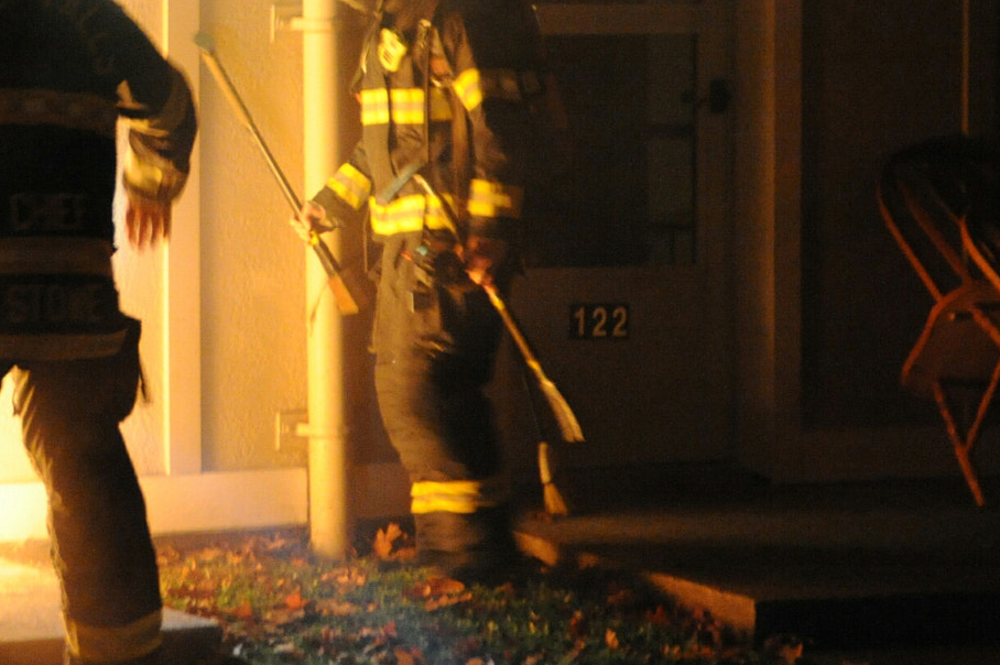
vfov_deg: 7.4
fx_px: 5135
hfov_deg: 11.0
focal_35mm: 185
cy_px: 163
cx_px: 34
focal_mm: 82
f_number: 5.6
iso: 6400
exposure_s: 1/30
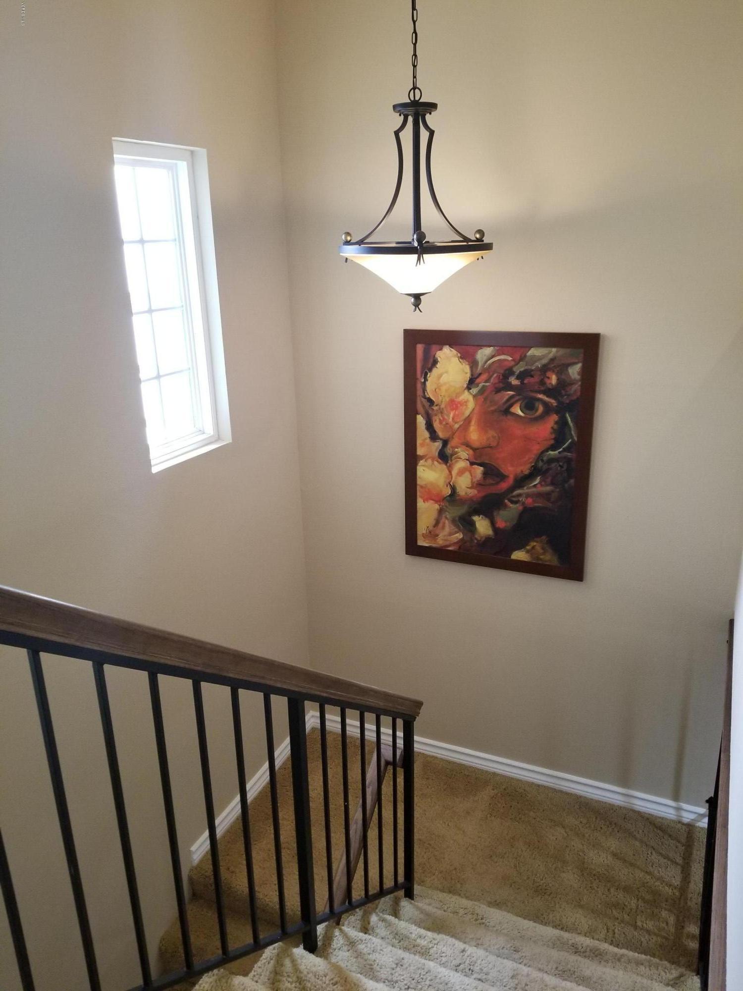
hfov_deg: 53.1
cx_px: 372
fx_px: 744
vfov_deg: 67.3
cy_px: 496
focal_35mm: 26
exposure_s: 1/60
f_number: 1.7
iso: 200
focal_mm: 4.3
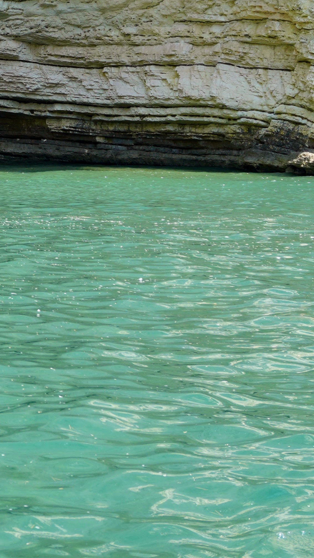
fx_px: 1652
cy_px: 162
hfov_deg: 10.3
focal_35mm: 112
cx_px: -212
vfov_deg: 19.1
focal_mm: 23
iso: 100
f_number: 5
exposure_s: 1/400
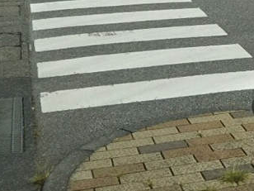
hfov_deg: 15.7
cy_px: -119
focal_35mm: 117
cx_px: 360
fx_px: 859
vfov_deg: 11.9
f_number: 2.2
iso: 25
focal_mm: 4
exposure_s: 1/1187
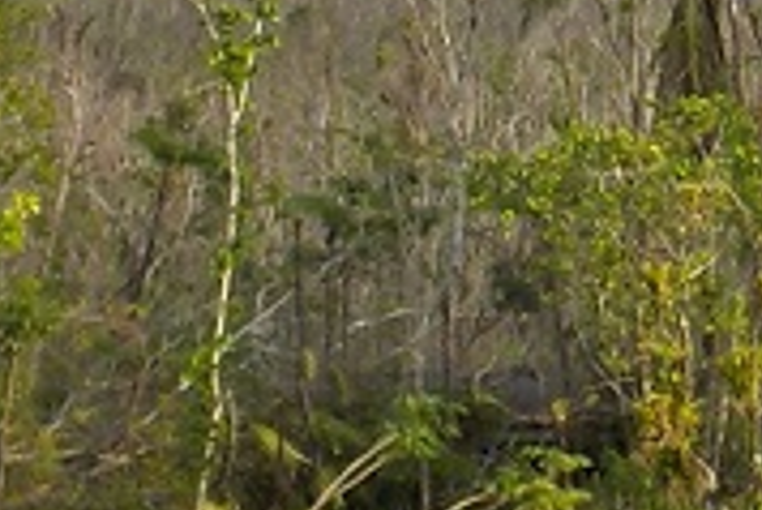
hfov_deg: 9.0
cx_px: 1124
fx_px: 4703
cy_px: 32
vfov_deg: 6.2
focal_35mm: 222
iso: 125
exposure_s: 1/250
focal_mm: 5.2
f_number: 3.7
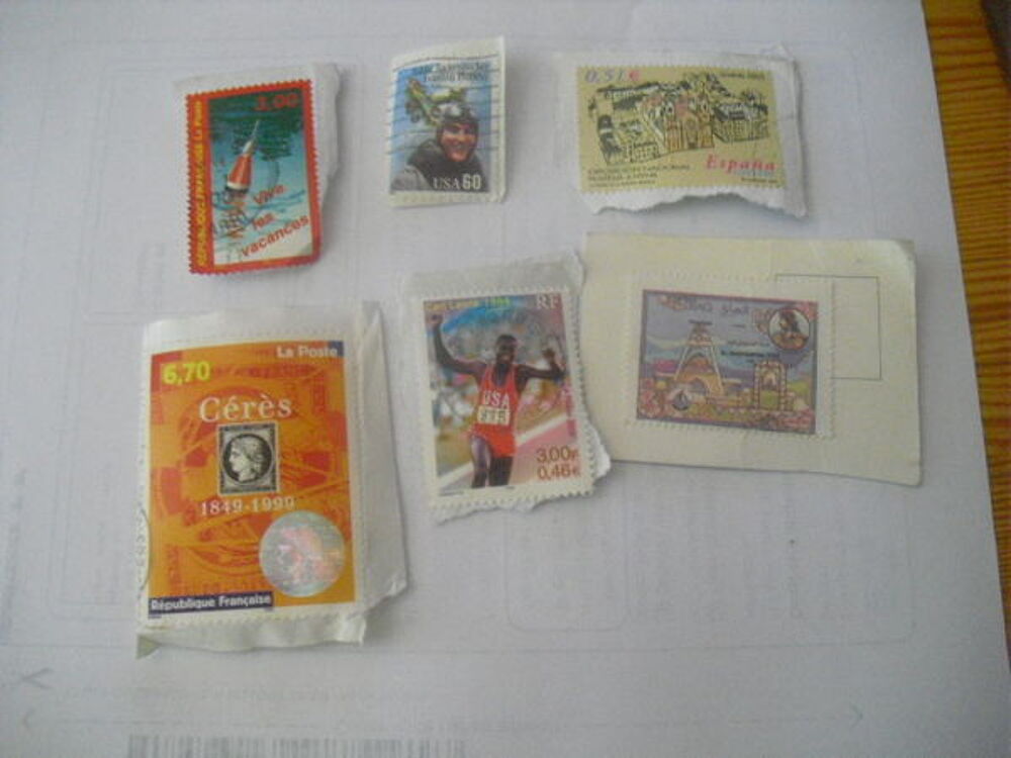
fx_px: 1051
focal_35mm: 36
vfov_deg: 39.7
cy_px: 379
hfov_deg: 51.4
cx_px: 506
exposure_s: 1/30
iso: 800
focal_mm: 6.3
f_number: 3.1
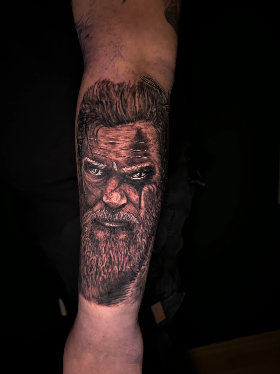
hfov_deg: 56.8
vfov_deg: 71.6
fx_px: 259
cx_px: 140
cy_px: 187
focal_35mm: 24
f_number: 1.78
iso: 1000
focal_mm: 6.86
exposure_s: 1/25
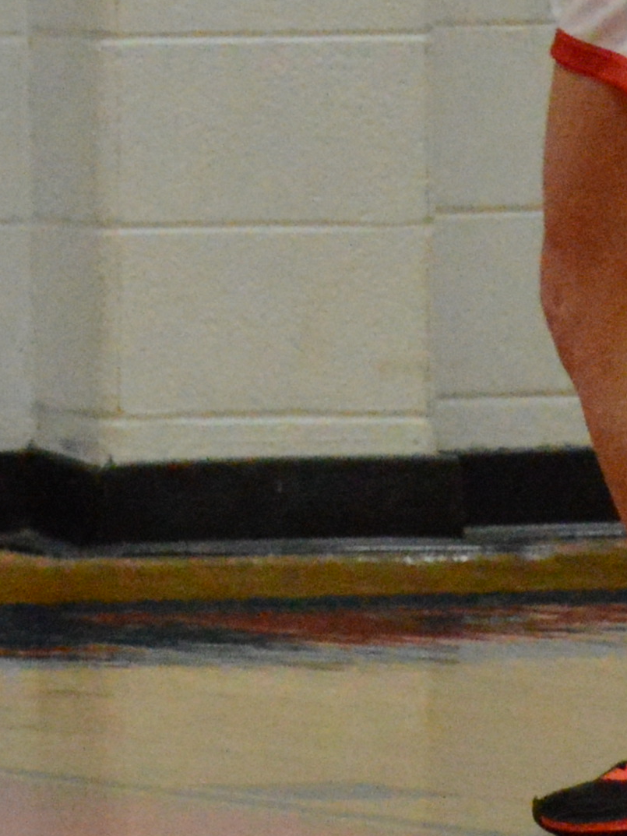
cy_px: -308
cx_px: -380
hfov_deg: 1.3
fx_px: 28292
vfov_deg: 1.7
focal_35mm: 1172
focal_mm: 145
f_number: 6
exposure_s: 1/400
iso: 6400
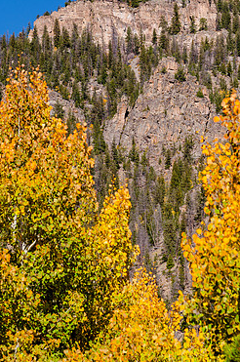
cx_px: 143
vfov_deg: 17.2
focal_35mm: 119
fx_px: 1194
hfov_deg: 11.5
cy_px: 166
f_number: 6.3
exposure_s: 1/640
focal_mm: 98
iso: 200
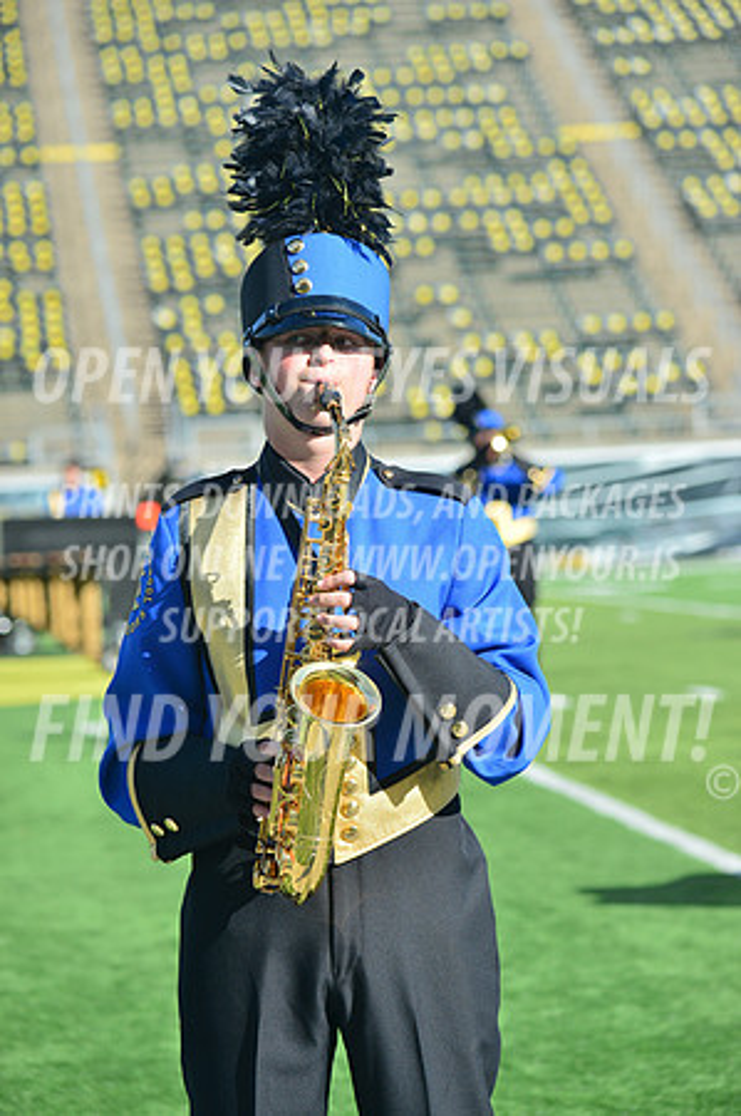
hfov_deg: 10.1
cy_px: 558
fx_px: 4177
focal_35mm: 135
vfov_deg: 15.2
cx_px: 370
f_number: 5.6
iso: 125
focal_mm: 135
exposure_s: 1/800
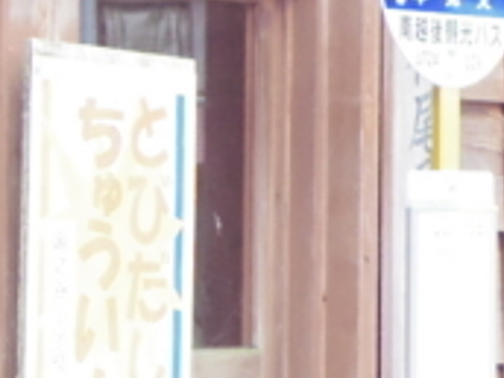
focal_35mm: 280
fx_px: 4077
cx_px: 1160
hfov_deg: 6.7
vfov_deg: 5.3
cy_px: 64
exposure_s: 1/125
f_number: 2.8
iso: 250
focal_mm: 8.5
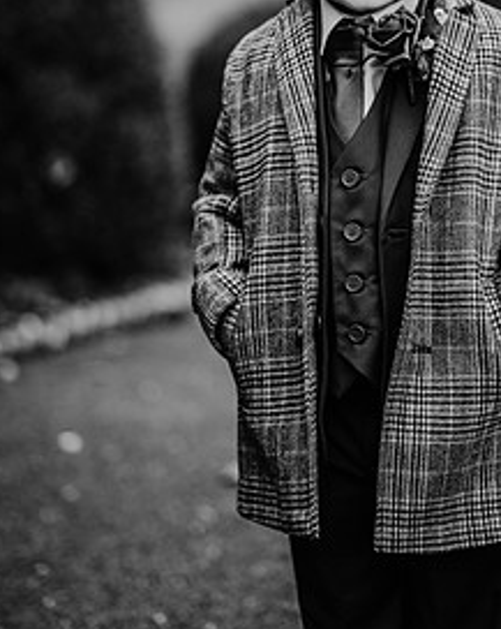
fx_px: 2451
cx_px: 311
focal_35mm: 132
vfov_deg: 14.5
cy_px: 146
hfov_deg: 11.7
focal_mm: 85
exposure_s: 1/400
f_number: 1.8
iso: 100
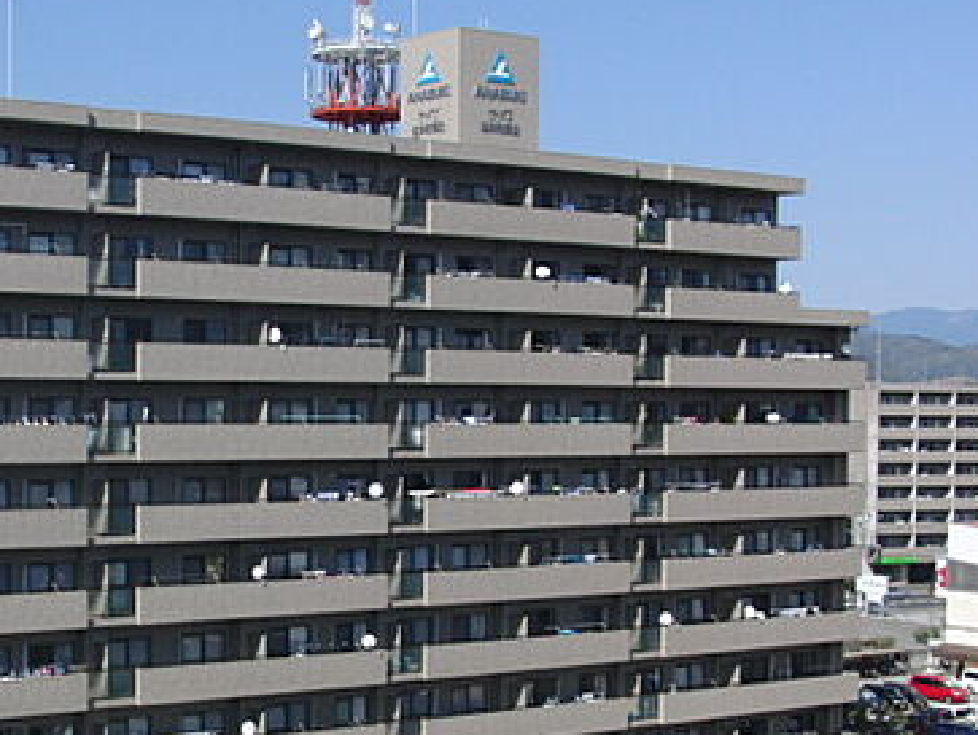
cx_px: 226
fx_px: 2008
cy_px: 503
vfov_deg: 20.7
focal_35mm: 71
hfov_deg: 27.0
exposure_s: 1/250
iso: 100
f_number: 8.8
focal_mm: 7.54
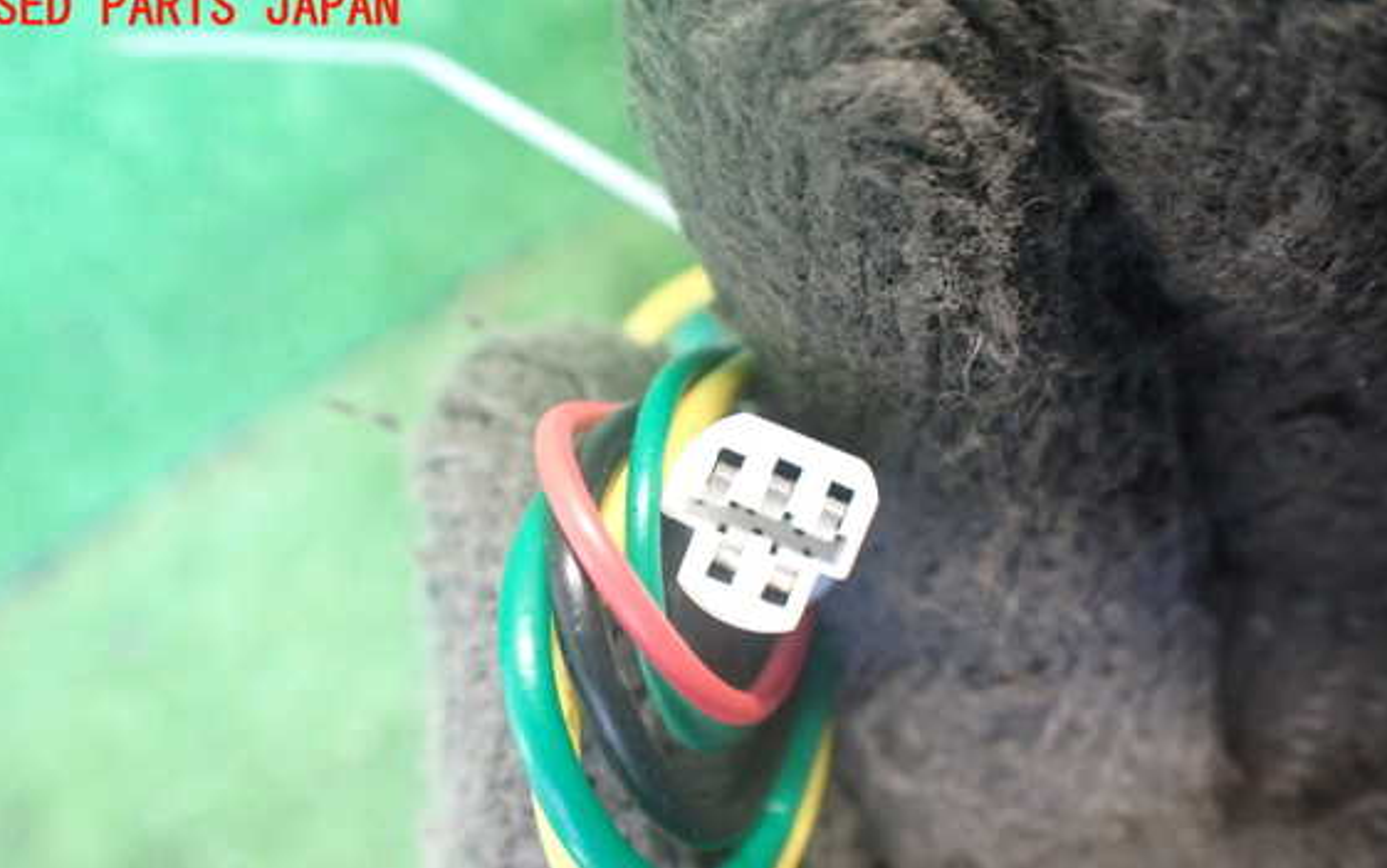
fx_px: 1286
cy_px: 534
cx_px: 692
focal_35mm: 34
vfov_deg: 37.1
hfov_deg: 56.7
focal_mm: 5.4
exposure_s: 1/30
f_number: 2.3
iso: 800
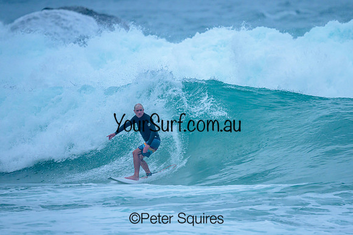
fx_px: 10788
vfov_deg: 1.3
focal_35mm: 1100
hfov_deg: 1.9
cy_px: 111
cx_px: 225
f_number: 6.3
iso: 360
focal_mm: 800
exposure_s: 1/2000
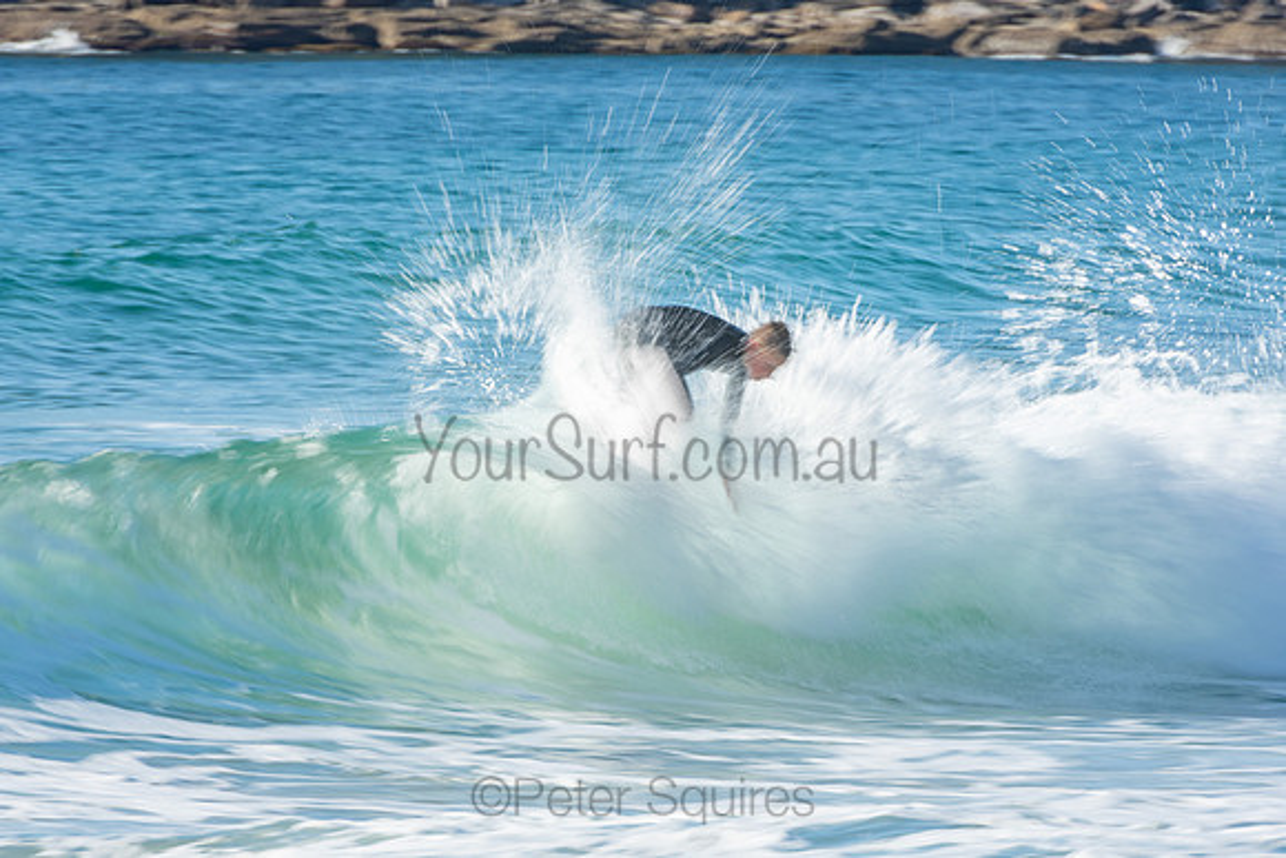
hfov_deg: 3.4
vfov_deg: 2.3
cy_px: 429
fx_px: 21437
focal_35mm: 600
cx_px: 643
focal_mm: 400
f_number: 20
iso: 100
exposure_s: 1/30
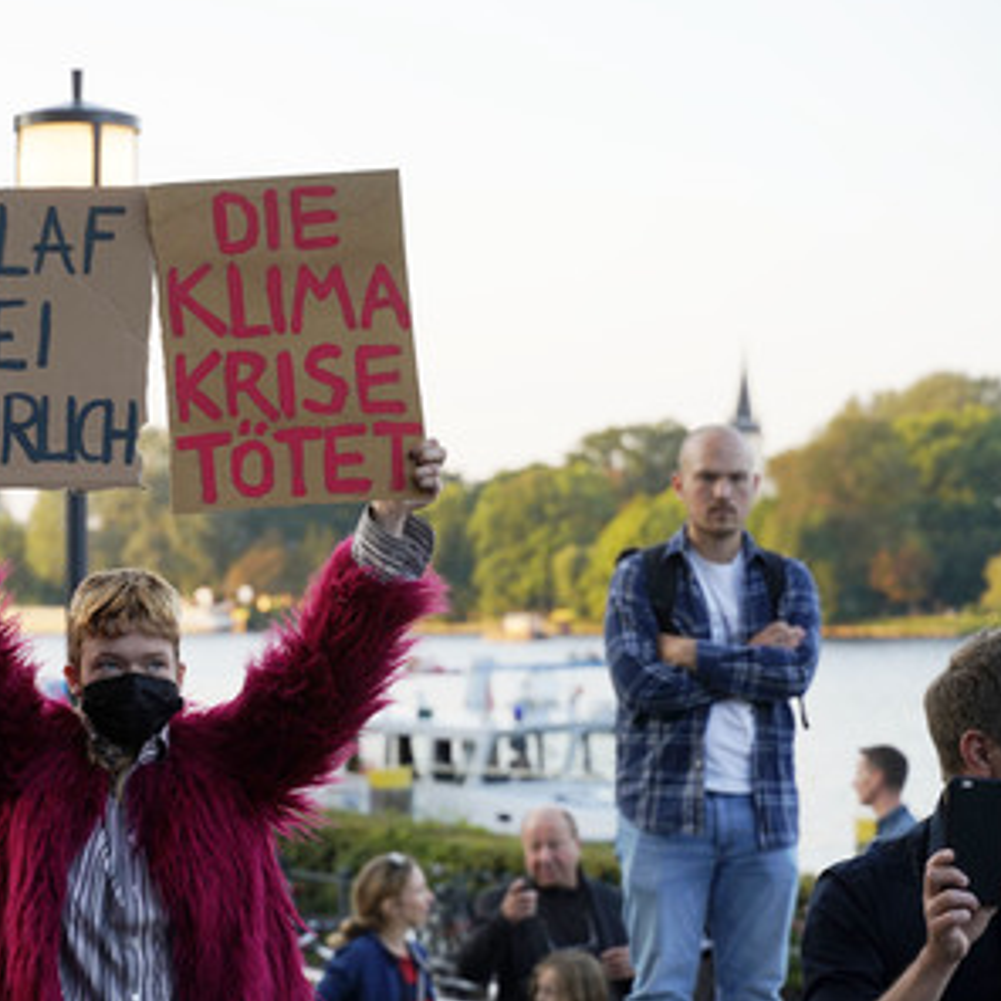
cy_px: 497
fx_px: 3173
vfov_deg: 17.9
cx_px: 255
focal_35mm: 97
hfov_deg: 17.8
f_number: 5
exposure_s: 1/500
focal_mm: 75
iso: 640
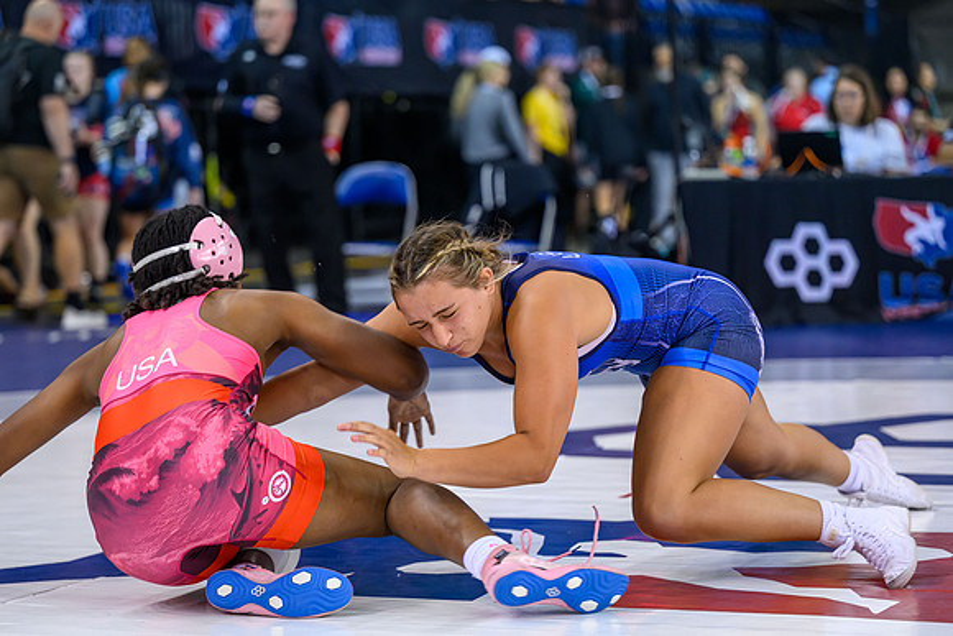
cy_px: 306
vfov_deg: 12.3
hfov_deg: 18.3
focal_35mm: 111
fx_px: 2950
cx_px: 513
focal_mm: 101
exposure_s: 1/800
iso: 3200
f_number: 2.8
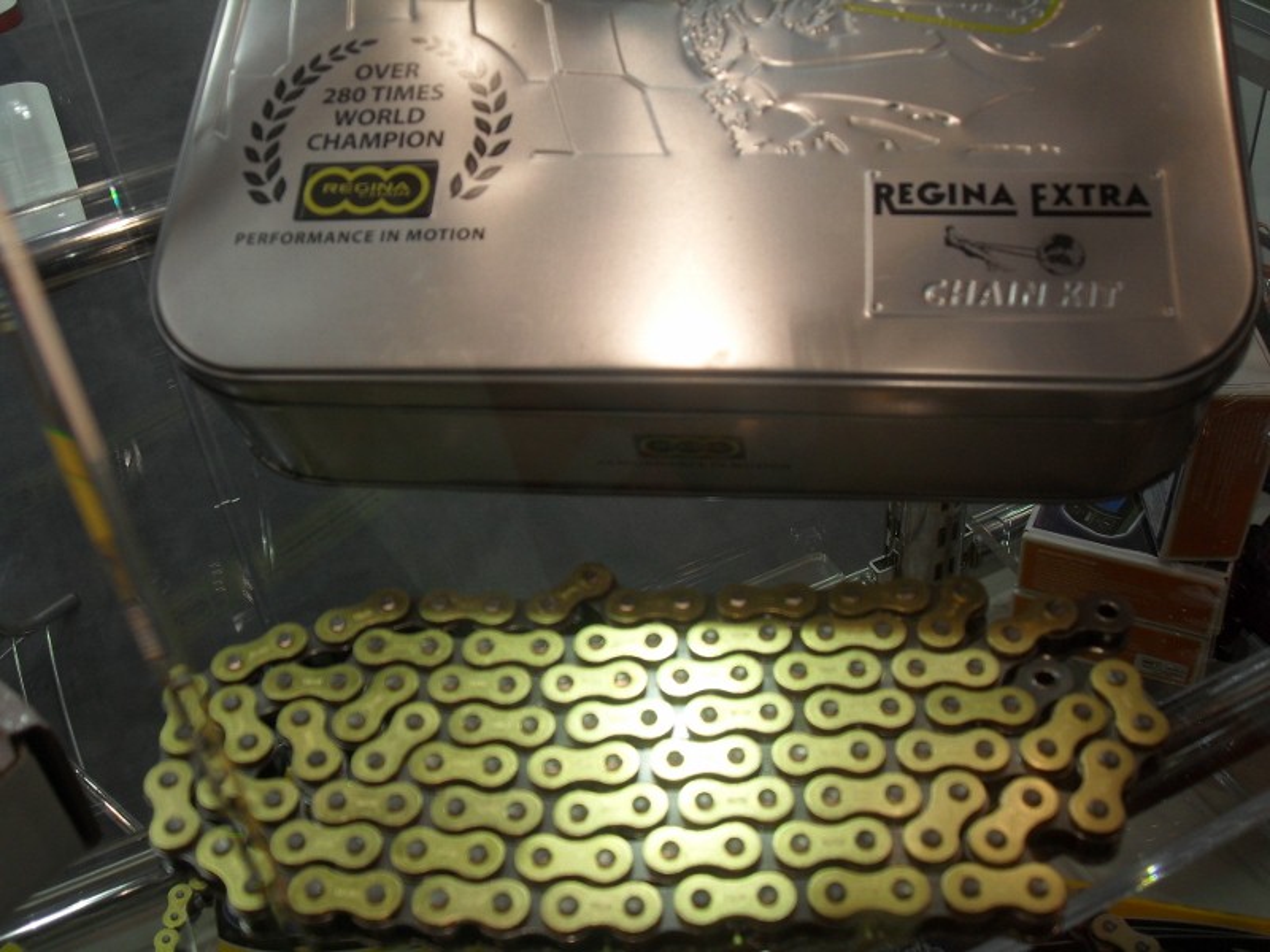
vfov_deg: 36.0
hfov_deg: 46.8
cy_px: 476
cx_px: 635
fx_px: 1468
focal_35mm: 40
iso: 100
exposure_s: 1/90
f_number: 3
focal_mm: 7
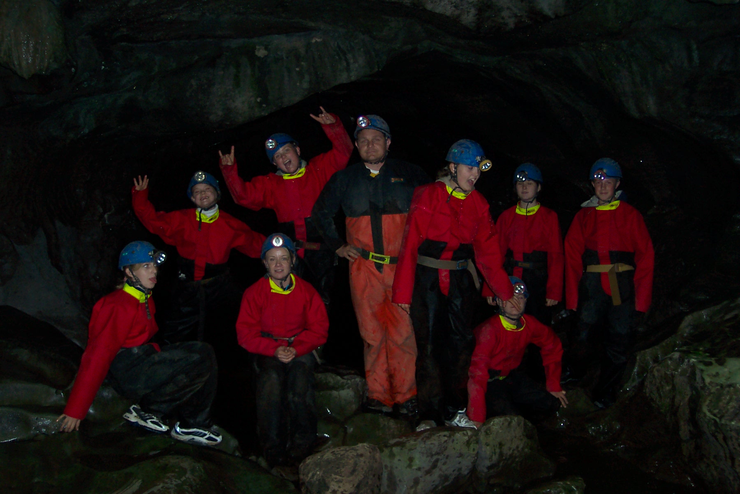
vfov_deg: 35.1
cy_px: 247
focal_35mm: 38
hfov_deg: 50.7
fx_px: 781
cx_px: 370
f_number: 2.8
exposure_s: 1/30
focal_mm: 8
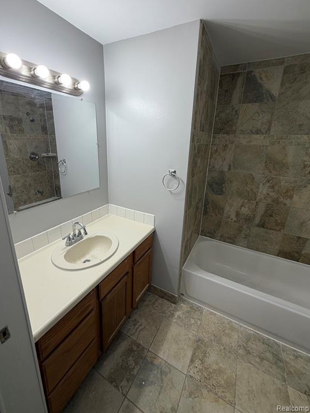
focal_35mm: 15
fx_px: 179
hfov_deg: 81.7
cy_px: 192
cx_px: 145
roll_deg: -1.0
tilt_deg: -15.3
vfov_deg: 98.0
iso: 64
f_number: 2.2
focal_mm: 2.22
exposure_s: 1/120
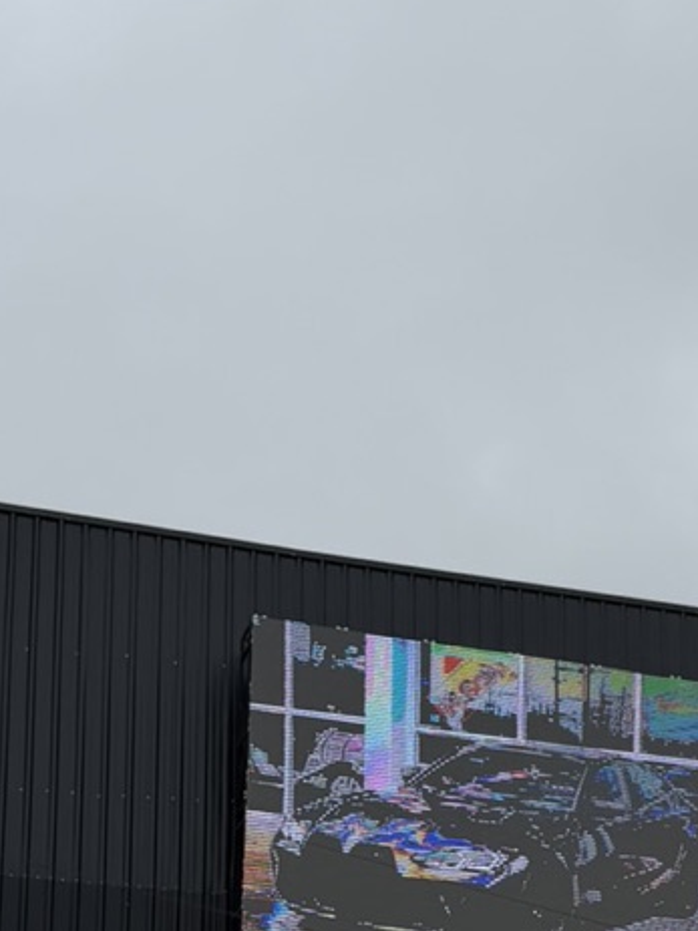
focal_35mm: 83
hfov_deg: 17.3
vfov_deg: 22.0
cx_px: 714
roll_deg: -0.3
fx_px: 2233
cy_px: 1072
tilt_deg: +10.3
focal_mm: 6.76
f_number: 1.78
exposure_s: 1/3584
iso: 80
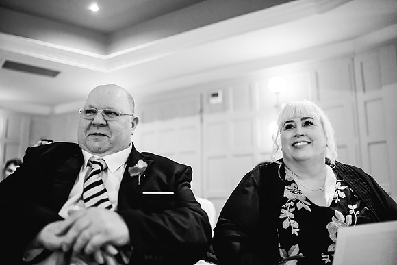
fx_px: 386
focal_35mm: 35
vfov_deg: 37.9
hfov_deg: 54.4
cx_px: 198
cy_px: 132
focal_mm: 35
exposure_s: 1/250
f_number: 1.4
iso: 5000
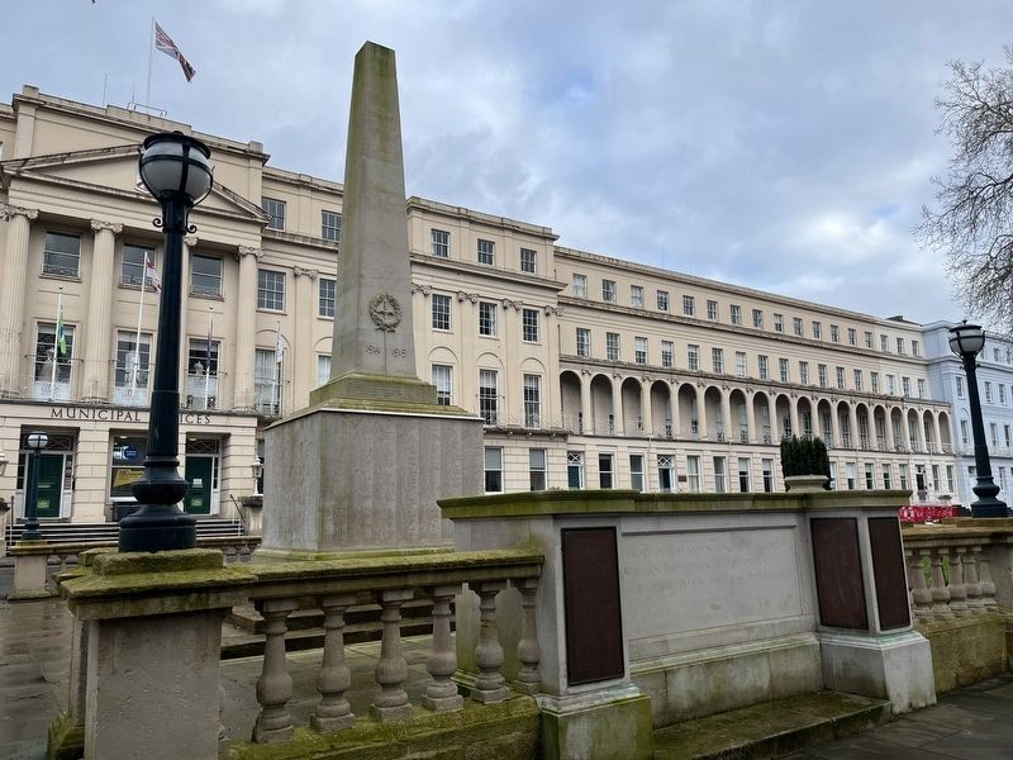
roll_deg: +0.6
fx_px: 761
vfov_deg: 53.1
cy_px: 380
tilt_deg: +9.1
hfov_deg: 67.3
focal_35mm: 26
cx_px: 506
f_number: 1.6
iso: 50
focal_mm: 5.1
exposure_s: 1/1028
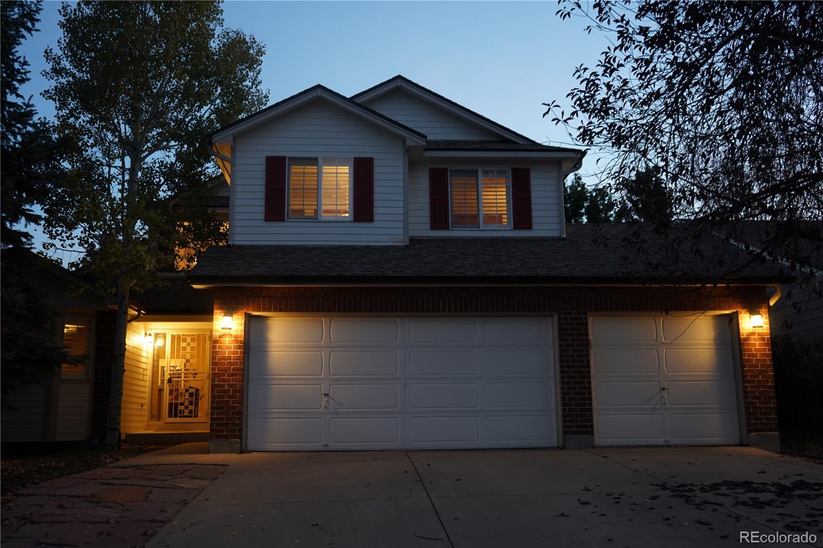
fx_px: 777
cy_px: 274
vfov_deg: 38.9
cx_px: 412
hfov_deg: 55.8
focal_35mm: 34
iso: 1250
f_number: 4
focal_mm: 34
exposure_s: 1/25
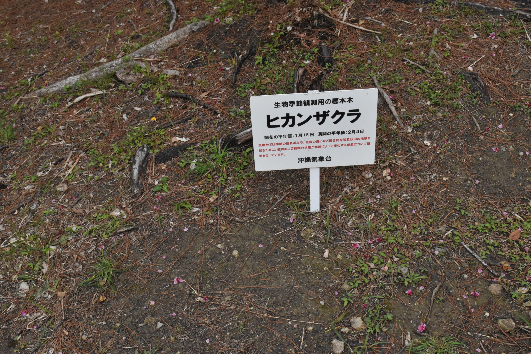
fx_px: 664
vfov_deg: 29.9
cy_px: 177
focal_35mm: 45
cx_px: 266
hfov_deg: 43.6
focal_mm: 30
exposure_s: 1/500
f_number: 11
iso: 2500
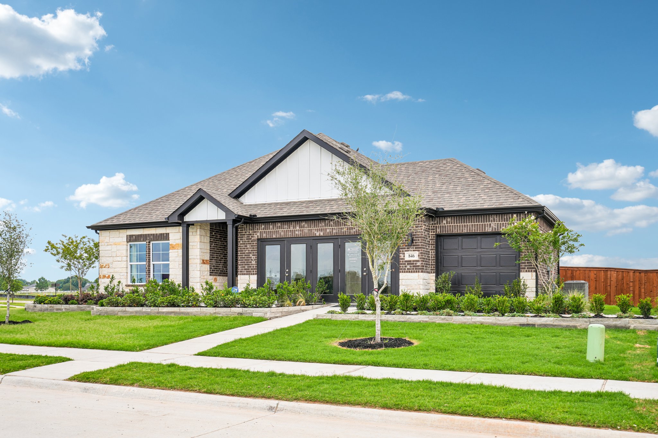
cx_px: 329
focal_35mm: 35
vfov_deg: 37.8
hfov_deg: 54.4
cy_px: 219
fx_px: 640
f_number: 8
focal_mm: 35
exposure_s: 1/320
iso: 100
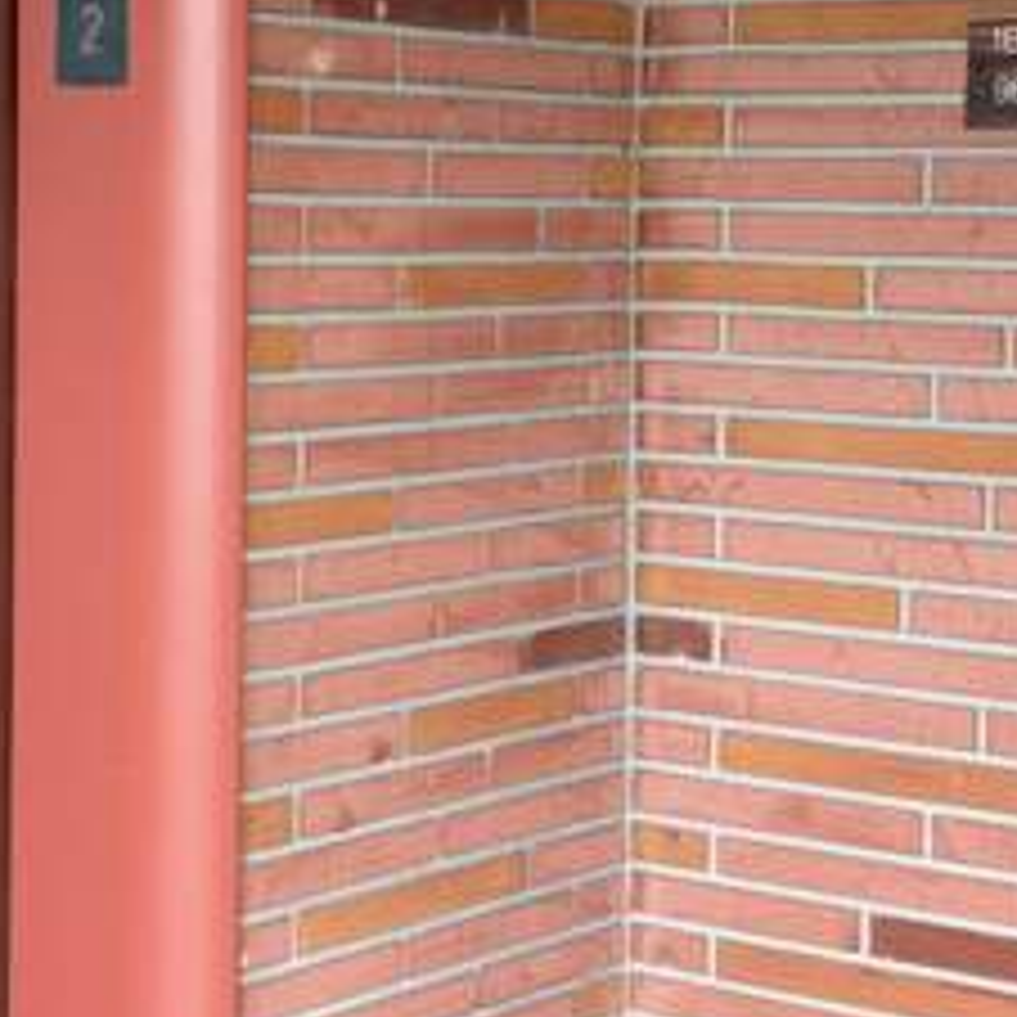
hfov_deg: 19.2
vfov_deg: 19.3
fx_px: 2992
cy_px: 367
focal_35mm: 90
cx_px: 320
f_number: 1.78
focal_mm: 6.76
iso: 50
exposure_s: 1/121
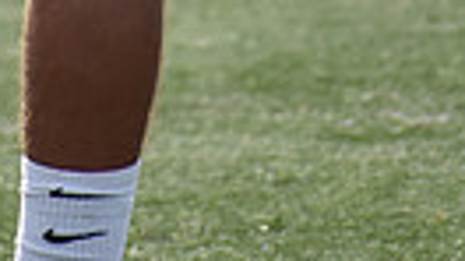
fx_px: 25465
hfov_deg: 1.0
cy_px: -585
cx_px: 97
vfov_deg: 0.6
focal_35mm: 2067
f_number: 6.3
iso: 640
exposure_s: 1/1000
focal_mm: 300
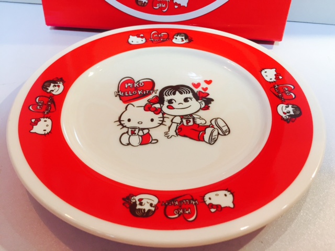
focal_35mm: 29
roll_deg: -1.9
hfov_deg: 61.7
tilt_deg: -42.3
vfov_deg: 48.2
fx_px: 281
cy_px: 126
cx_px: 168
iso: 125
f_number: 2.2
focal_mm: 4.15
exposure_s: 1/33
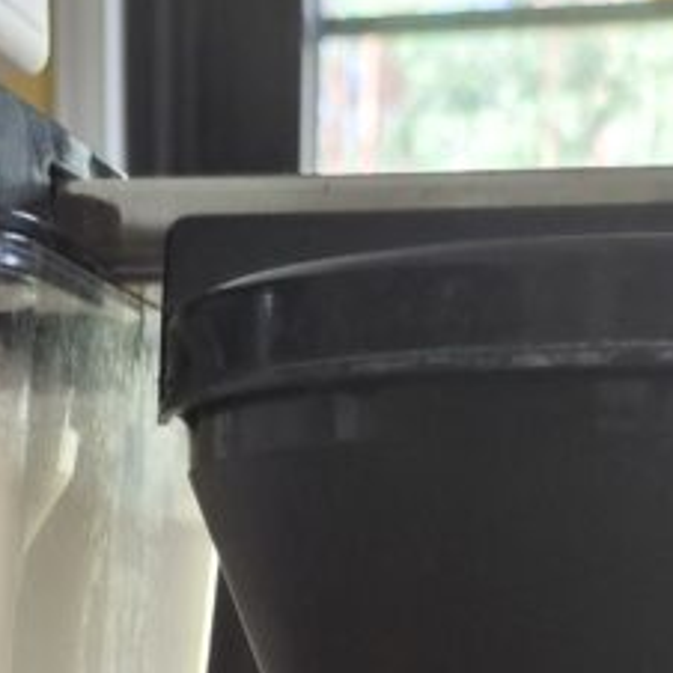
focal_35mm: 92
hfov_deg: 18.9
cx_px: 322
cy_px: 1295
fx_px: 2024
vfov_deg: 15.5
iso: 200
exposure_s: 1/100
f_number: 1.8
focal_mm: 5.4
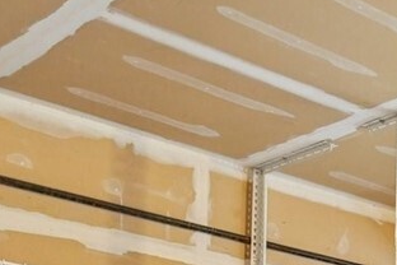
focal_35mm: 87
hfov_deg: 18.4
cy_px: 557
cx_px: 712
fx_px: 959
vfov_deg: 13.2
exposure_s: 1/13
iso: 1600
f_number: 8
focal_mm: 16
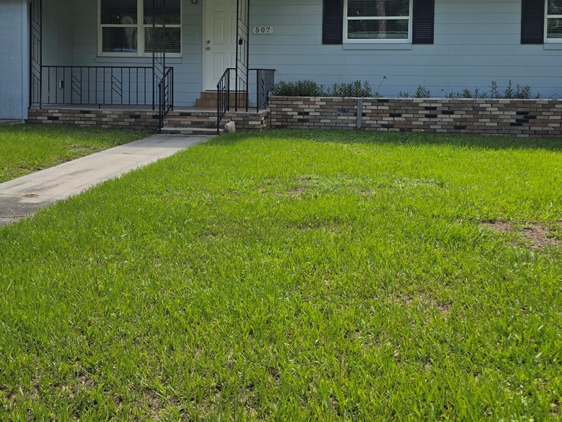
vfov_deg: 33.6
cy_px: 101
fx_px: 682
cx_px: 281
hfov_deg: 44.8
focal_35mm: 42
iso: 80
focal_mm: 6.3
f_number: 1.7
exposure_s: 1/7333
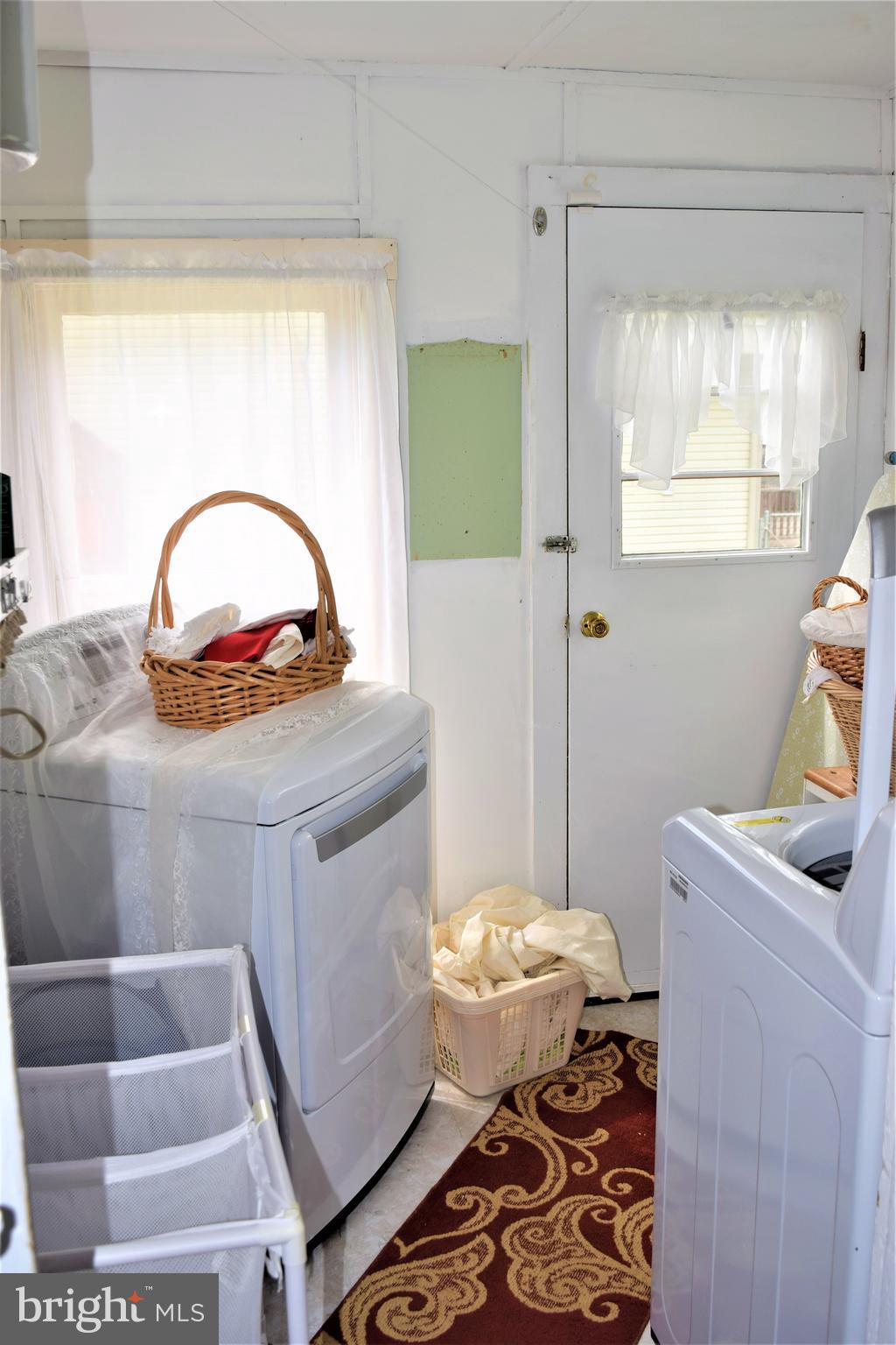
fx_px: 1344
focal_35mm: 36
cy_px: 672
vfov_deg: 53.1
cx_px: 448
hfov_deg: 36.9
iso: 160
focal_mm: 24
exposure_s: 1/125
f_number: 5.6
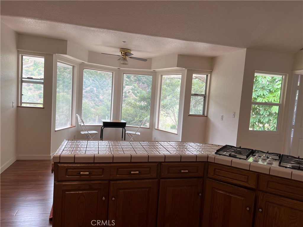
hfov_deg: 67.3
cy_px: 114
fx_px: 228
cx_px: 152
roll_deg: -4.5
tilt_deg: -5.3
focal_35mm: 26
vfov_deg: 53.1
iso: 40
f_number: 1.5
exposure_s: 1/121
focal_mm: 5.7
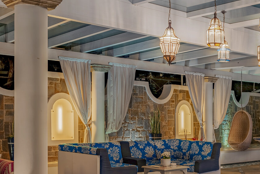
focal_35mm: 58
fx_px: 419
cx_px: 229
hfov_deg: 32.9
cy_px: 112
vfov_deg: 23.3
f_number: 8
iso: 100
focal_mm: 24
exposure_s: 1/160
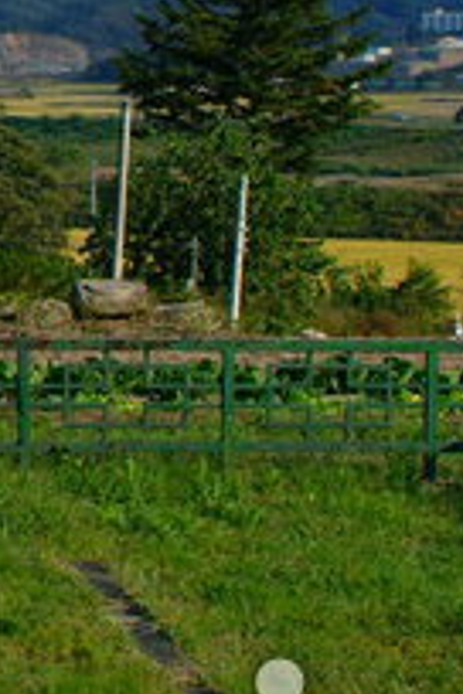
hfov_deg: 9.0
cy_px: 82
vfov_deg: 14.1
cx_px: -424
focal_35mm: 144
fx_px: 2778
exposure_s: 1/180
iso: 200
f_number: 8
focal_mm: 28
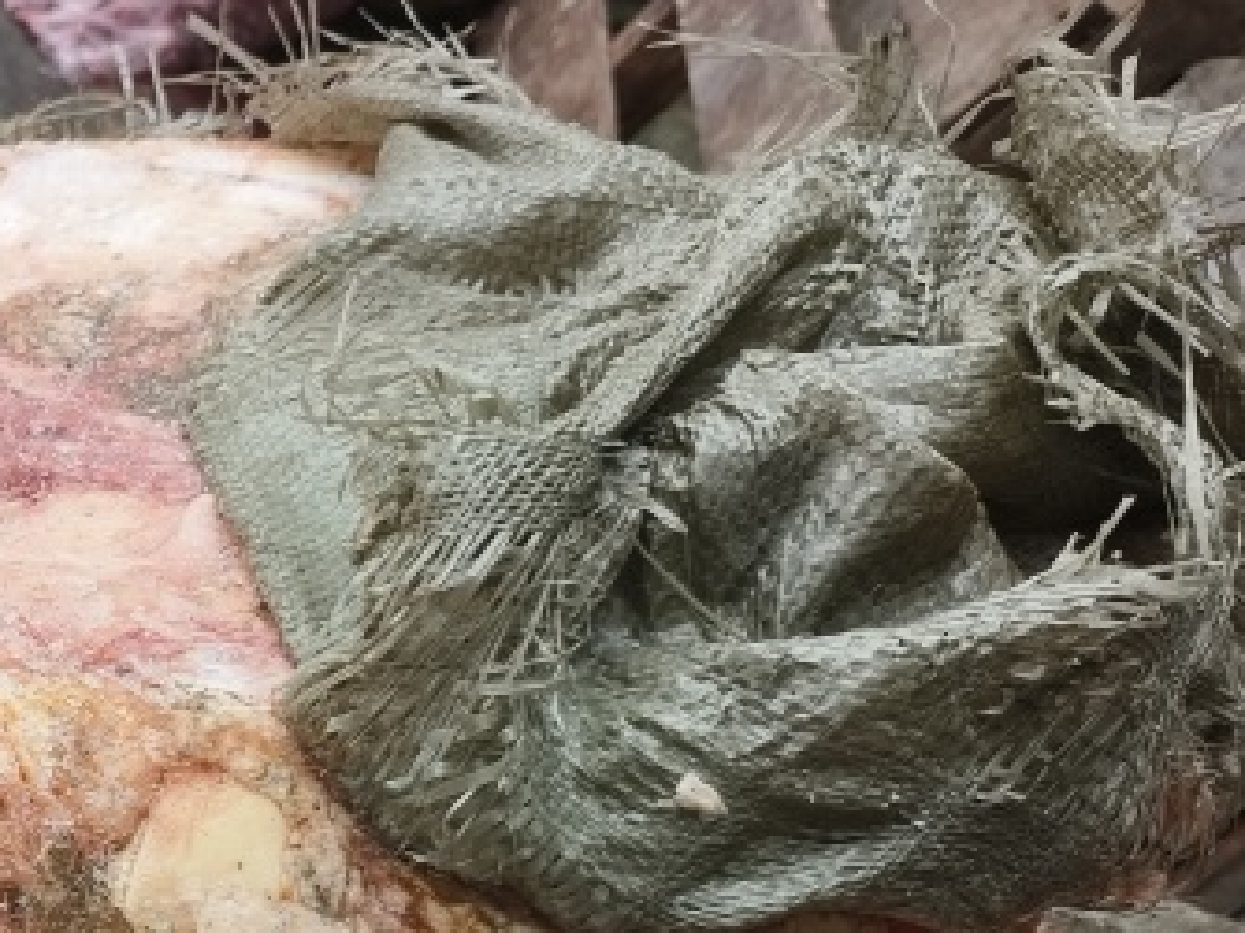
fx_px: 1977
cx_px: -149
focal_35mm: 55
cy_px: 978
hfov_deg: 30.9
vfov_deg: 25.0
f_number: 1.75
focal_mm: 5.5
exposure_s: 1/100
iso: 98
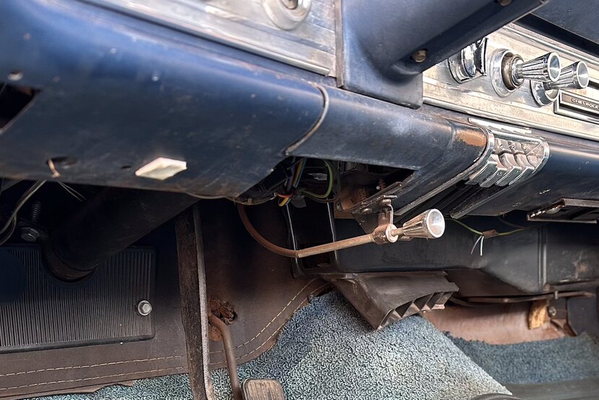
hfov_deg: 42.5
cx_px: 358
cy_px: 381
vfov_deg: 27.9
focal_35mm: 46
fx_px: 766
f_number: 1.78
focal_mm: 6.86
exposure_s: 1/71
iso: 250
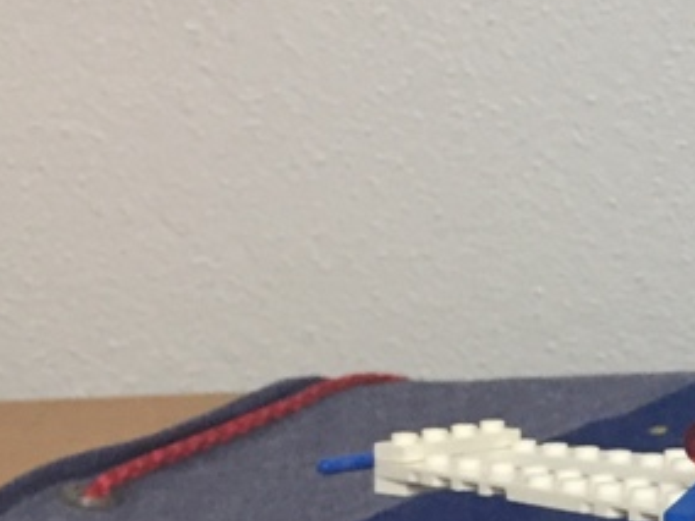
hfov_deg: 15.3
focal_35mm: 110
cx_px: 1271
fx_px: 2209
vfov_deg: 13.4
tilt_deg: -26.2
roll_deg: +0.9
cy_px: 362
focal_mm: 4.15
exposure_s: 1/30
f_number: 2.2
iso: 125
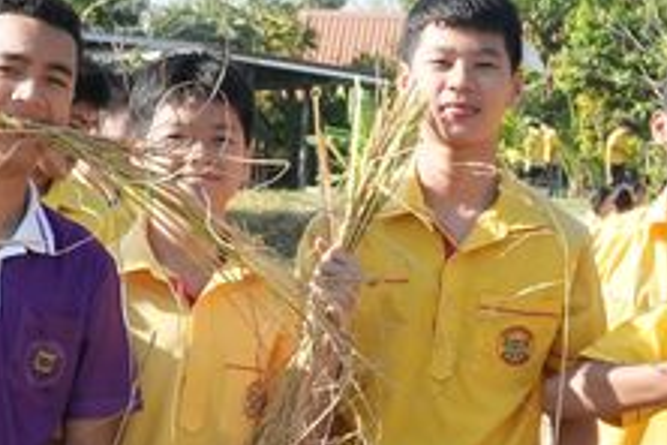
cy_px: 244
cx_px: 254
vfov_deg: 9.5
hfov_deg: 14.1
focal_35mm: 145
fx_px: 2686
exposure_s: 1/2500
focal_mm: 26
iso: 1600
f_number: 6.3
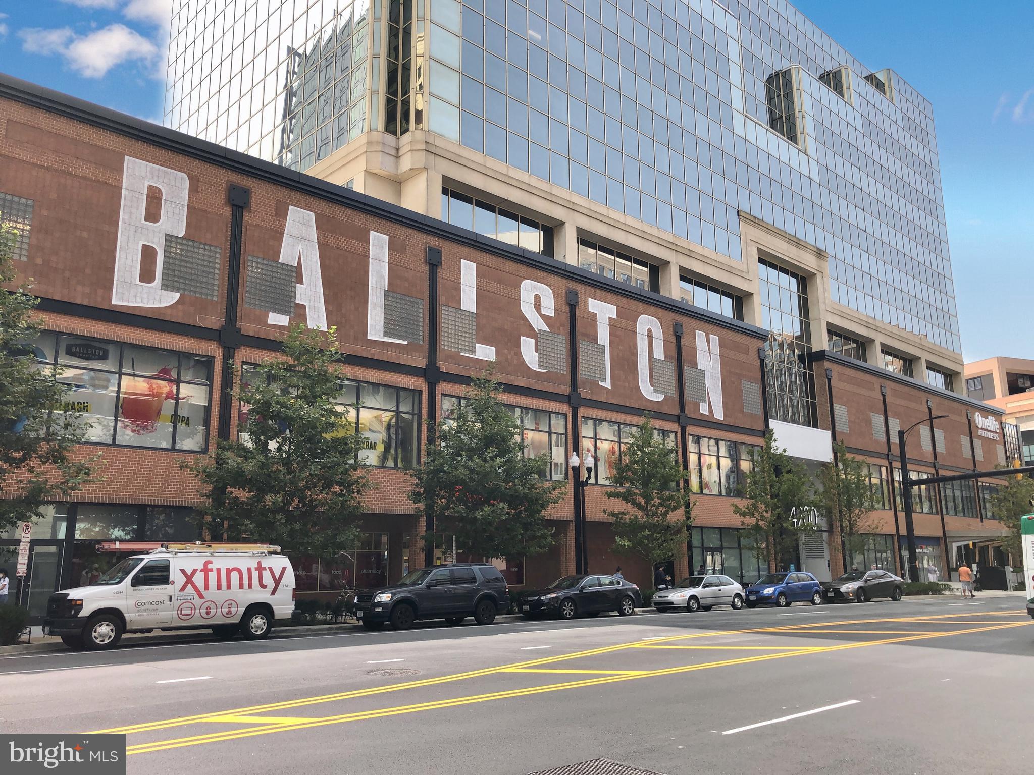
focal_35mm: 28
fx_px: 836
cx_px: 517
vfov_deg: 49.7
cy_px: 388
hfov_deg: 63.4
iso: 20
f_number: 1.8
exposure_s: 1/639
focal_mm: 4
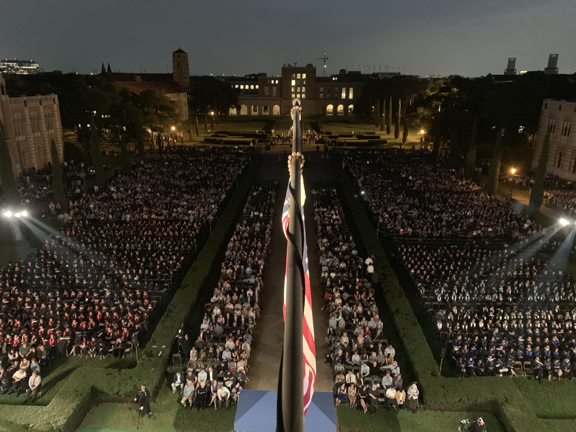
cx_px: 288
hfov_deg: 67.3
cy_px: 216
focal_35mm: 26
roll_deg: -1.2
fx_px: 433
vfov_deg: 53.1
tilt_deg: -17.3
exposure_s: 1/15
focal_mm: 4.25
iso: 1600
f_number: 1.8
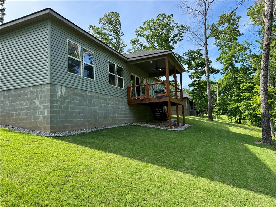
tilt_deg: +5.0
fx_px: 191
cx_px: 138
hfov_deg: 71.6
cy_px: 104
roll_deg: +2.6
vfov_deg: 56.8
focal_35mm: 24
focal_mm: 6.76
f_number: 1.78
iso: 80
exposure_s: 1/1076
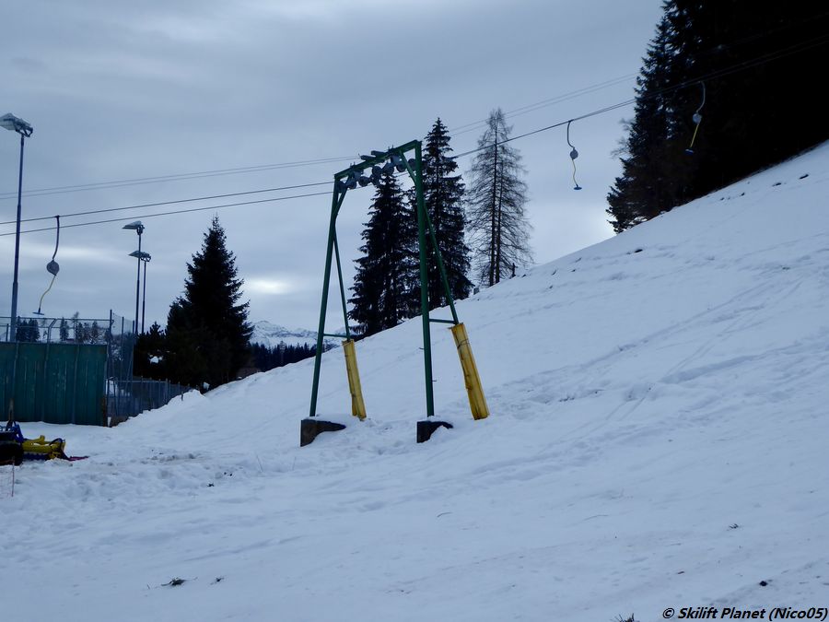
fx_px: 1173
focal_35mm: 49
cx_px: 414
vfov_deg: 29.7
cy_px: 311
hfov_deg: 38.9
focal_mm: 8.4
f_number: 4
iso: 80
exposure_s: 1/1000
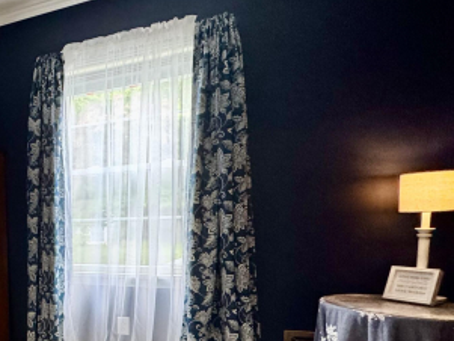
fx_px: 407
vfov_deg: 44.2
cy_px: 250
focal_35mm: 31
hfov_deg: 45.5
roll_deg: +2.2
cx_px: -32
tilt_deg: -5.6
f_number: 2.2
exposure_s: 1/60
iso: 250
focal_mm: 2.22
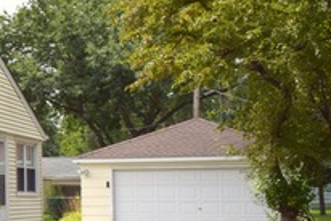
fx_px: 856
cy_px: 116
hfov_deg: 19.0
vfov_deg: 14.8
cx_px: -178
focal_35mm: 93
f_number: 13
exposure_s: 1/200
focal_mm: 20
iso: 100
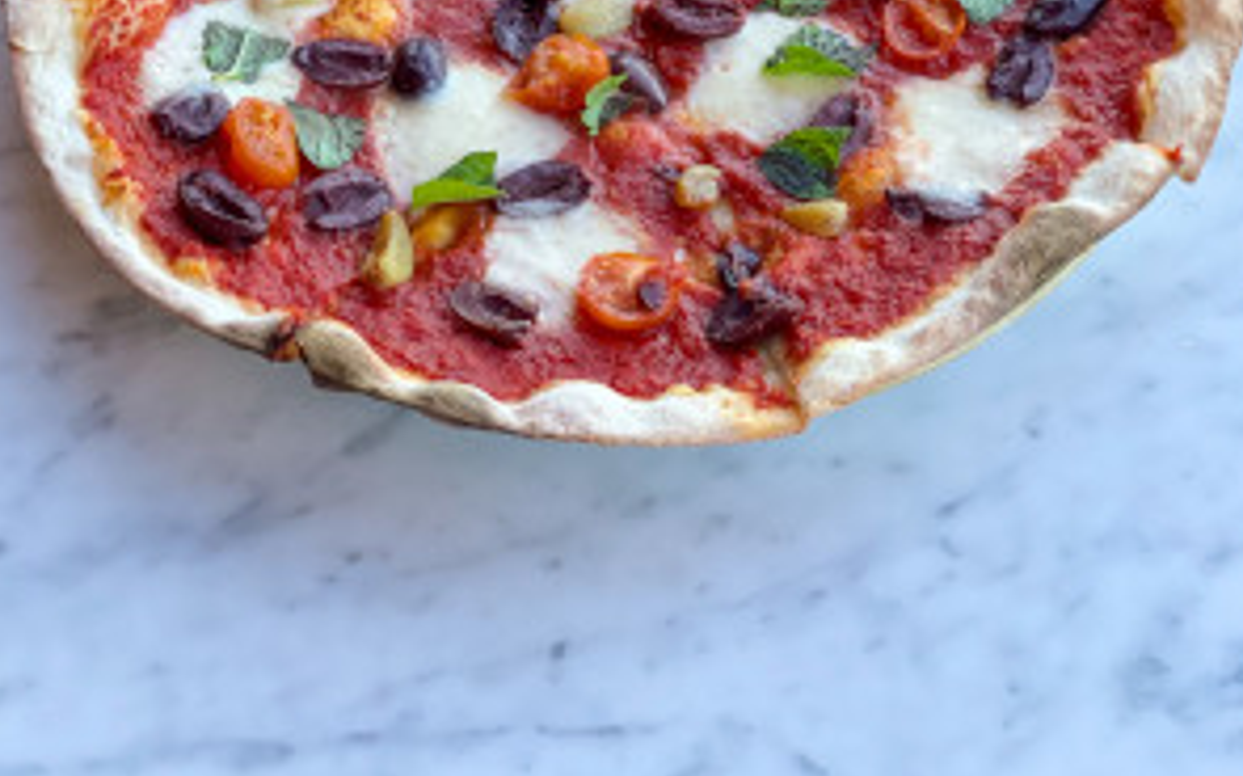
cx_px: 624
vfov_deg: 13.9
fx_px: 3115
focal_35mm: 92
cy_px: -55
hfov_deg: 22.6
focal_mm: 7.5
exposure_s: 1/100
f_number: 2.2
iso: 200
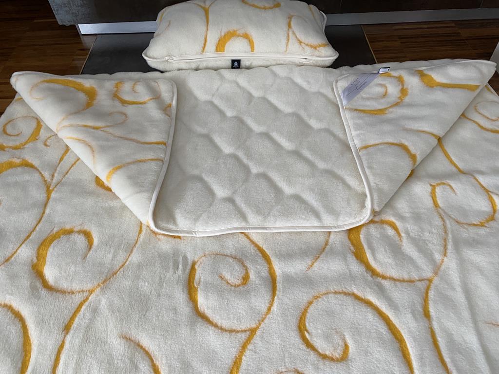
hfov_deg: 67.3
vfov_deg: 53.1
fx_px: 375
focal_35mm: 26
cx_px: 250
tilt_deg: -52.6
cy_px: 187
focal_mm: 4.25
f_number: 1.8
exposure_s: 1/60
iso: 250
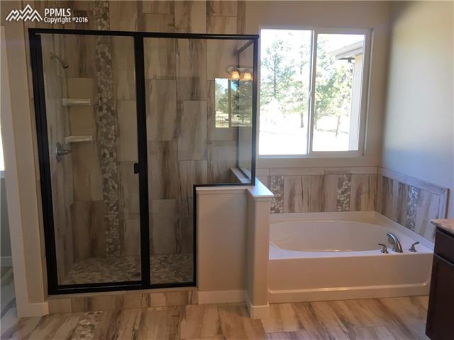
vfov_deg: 48.2
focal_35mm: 29
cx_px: 227
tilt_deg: -9.6
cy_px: 170
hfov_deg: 61.7
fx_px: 380
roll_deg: -0.4
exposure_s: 1/40
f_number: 2.2
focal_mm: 4.15
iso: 32
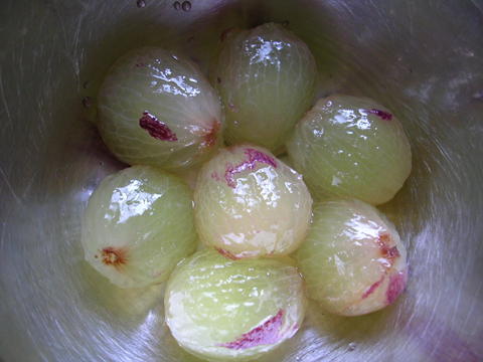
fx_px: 530
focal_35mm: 38
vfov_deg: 37.7
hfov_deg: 49.0
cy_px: 181
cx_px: 242
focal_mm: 5.8
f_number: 2.8
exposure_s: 1/10.4
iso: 50
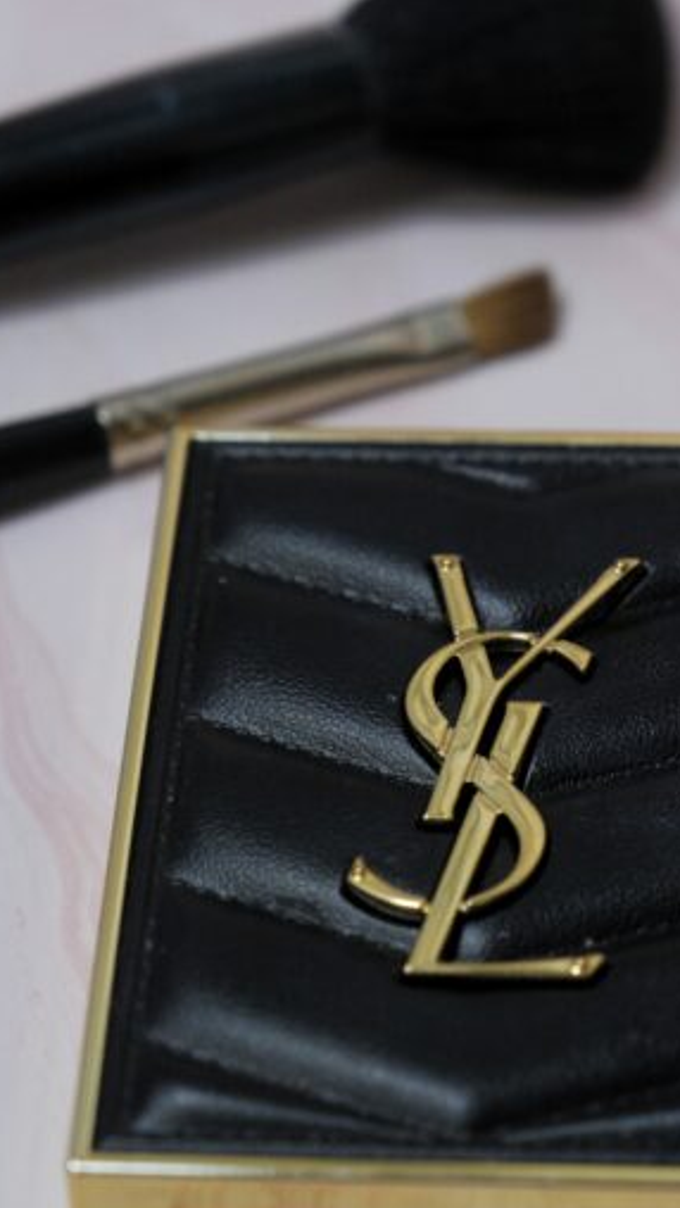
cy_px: 602
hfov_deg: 6.4
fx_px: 6086
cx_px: 770
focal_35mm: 190
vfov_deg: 11.3
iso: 800
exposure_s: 1/125
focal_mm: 80
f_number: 4.5
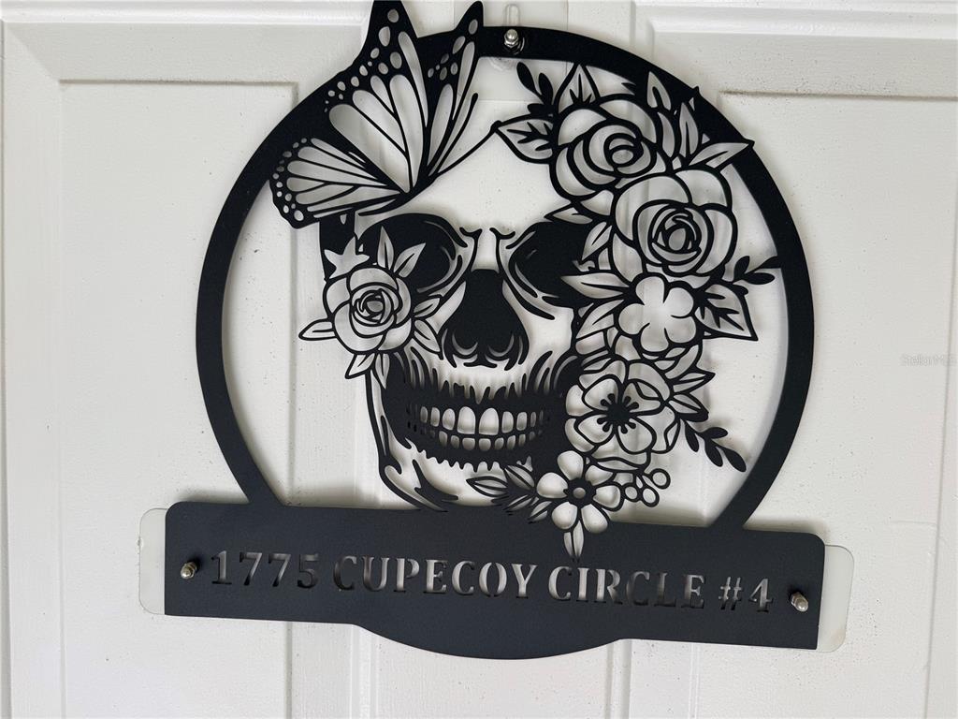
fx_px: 664
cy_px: 360
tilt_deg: -3.1
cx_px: 479
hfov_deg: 71.6
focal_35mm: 24
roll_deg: -0.3
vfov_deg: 56.8
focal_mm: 6.76
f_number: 1.78
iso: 64
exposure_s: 1/264
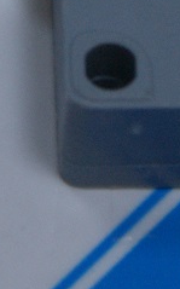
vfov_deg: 3.9
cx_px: -50
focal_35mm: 537
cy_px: -97
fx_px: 4223
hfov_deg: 2.4
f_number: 5.6
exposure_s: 1/60
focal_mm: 70
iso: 400
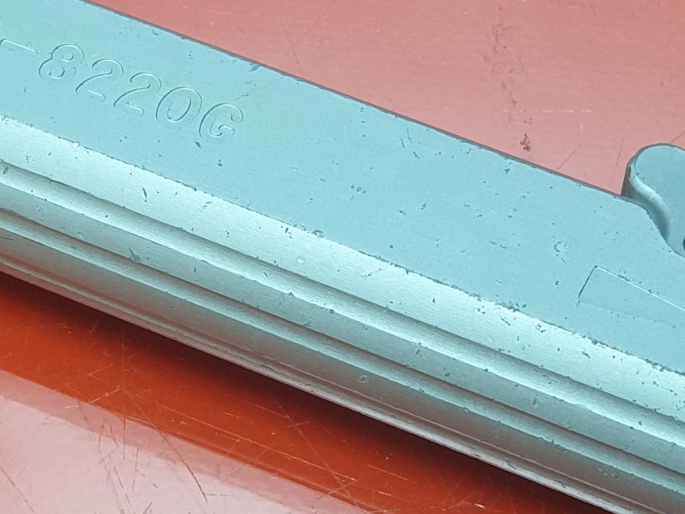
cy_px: 199
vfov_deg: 9.4
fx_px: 3126
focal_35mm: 158
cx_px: 193
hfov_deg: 12.5
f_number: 2.4
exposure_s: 1/33
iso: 100
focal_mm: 6
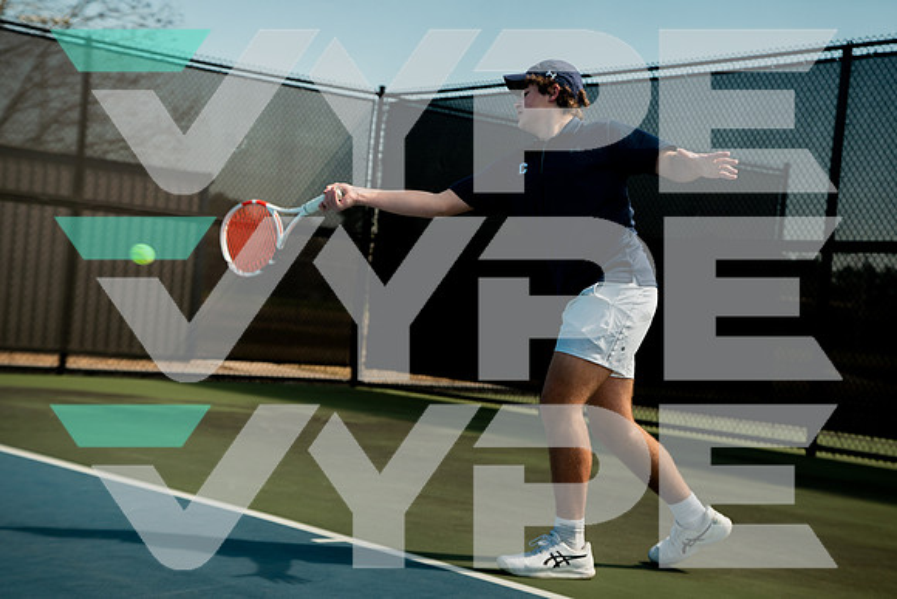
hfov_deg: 31.2
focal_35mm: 64
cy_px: 300
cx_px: 452
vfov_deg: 21.1
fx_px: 1607
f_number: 3.2
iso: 100
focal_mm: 60
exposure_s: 1/1250
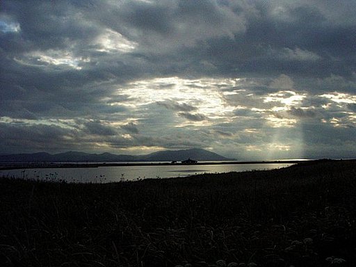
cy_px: 134
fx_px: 391
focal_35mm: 38
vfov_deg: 37.7
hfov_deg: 49.0
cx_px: 178
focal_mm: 5.8
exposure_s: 1/1500
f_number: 4.8
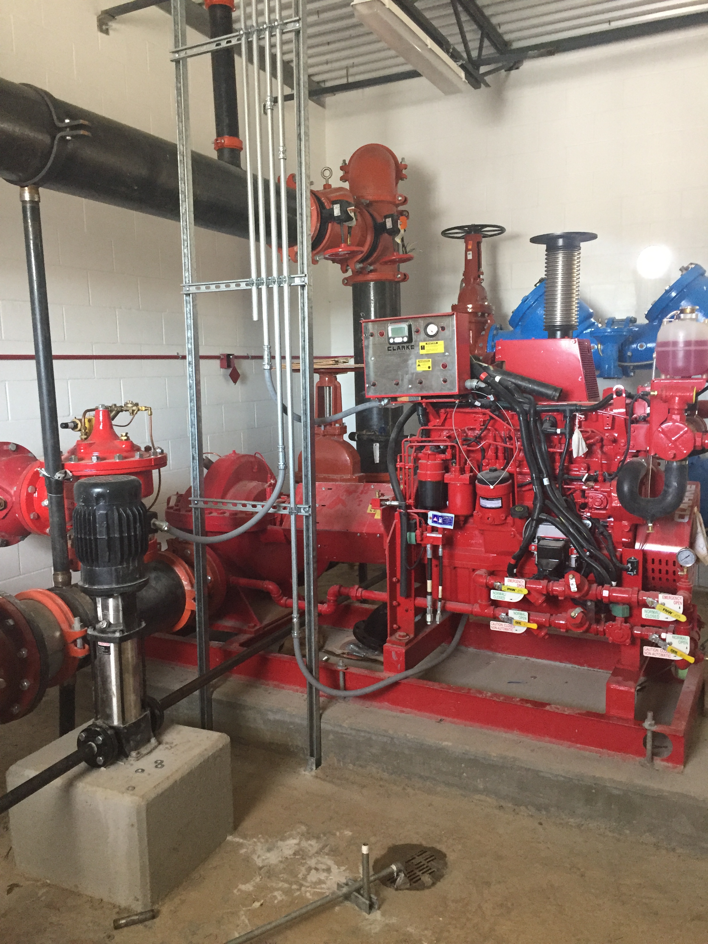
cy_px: 472
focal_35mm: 29
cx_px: 354
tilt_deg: -6.5
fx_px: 791
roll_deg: +0.1
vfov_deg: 61.7
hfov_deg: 48.2
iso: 200
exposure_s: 1/30
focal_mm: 4.15
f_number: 2.2
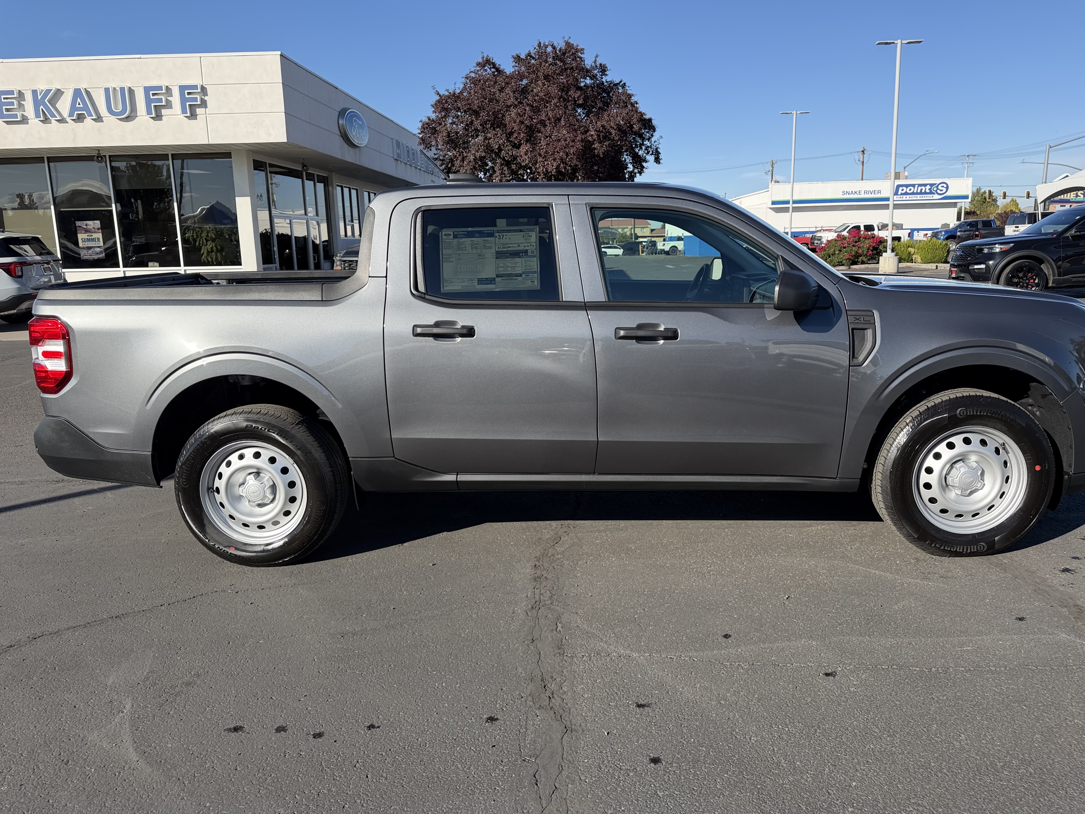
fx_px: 784
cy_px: 397
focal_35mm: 25
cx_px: 561
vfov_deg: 54.9
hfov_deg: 69.4
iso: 80
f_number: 1.78
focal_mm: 6.76
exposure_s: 1/3759
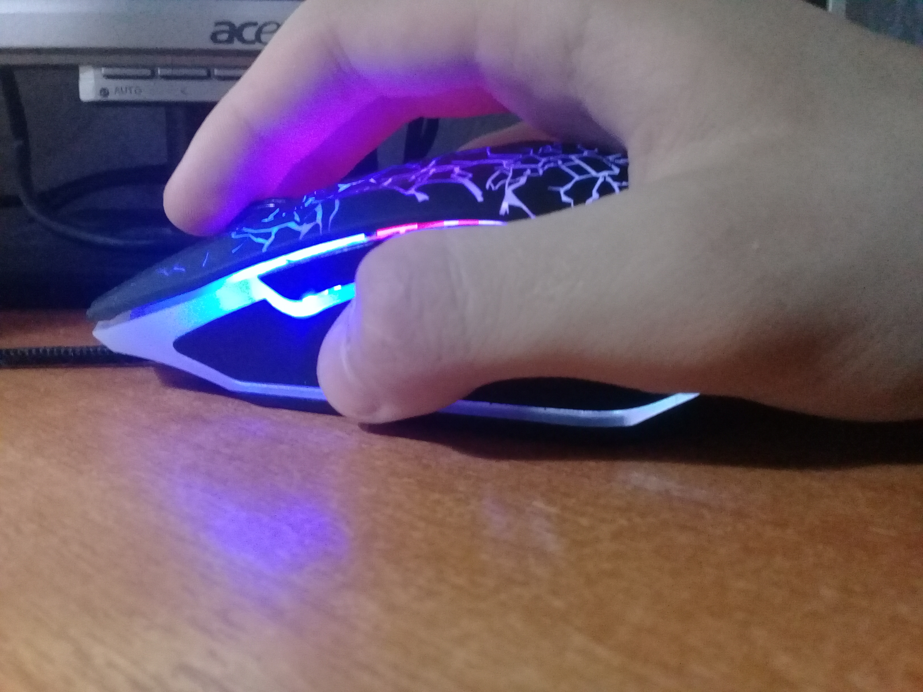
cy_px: 346
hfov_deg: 58.4
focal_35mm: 31
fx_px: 827
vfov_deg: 45.4
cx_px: 462
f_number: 2.2
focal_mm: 3.3
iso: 640
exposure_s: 1/17
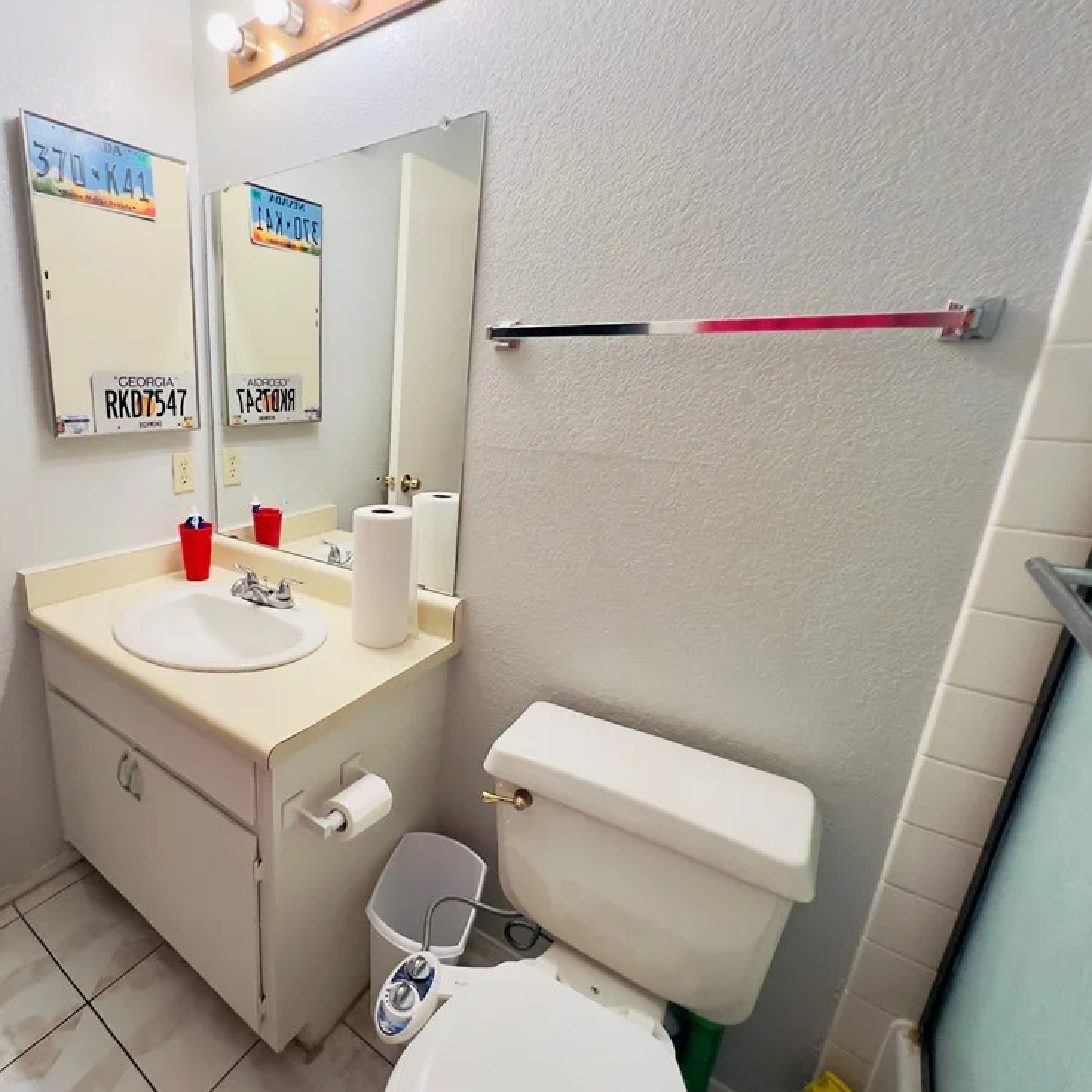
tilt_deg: -15.8
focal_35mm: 16
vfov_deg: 87.4
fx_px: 571
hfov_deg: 83.4
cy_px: 551
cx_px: 336
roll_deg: +0.0
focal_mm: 1.57
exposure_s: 1/120
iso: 250
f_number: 1.8
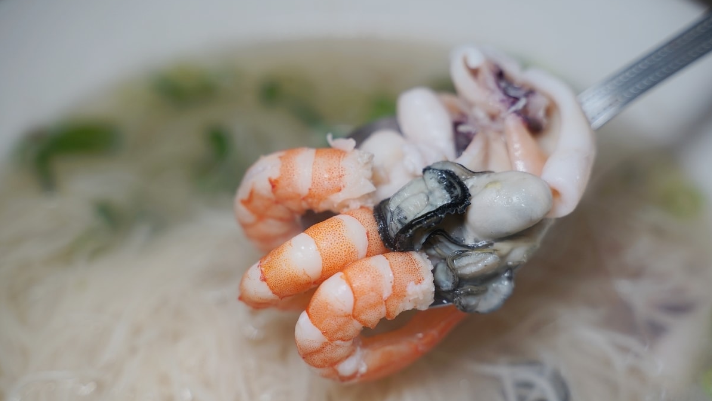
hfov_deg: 26.9
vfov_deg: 15.3
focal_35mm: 79
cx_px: 357
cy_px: 221
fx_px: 1491
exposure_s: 1/80
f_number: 4
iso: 100
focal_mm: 75
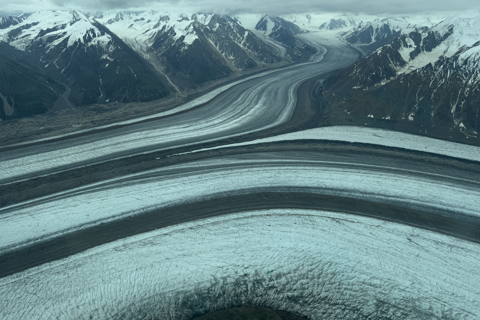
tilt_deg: -21.5
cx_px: 240
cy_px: 154
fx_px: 333
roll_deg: -2.6
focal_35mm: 25
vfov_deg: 51.3
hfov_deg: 71.5
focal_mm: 6.76
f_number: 1.78
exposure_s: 1/5814
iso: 80
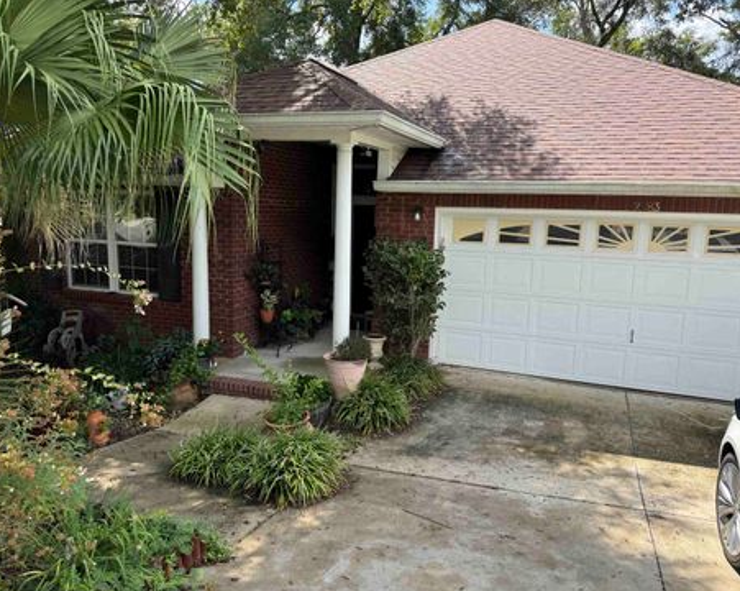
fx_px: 569
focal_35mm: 26
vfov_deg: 54.9
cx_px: 366
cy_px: 298
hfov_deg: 66.1
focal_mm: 6.76
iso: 80
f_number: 1.78
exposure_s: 1/1112
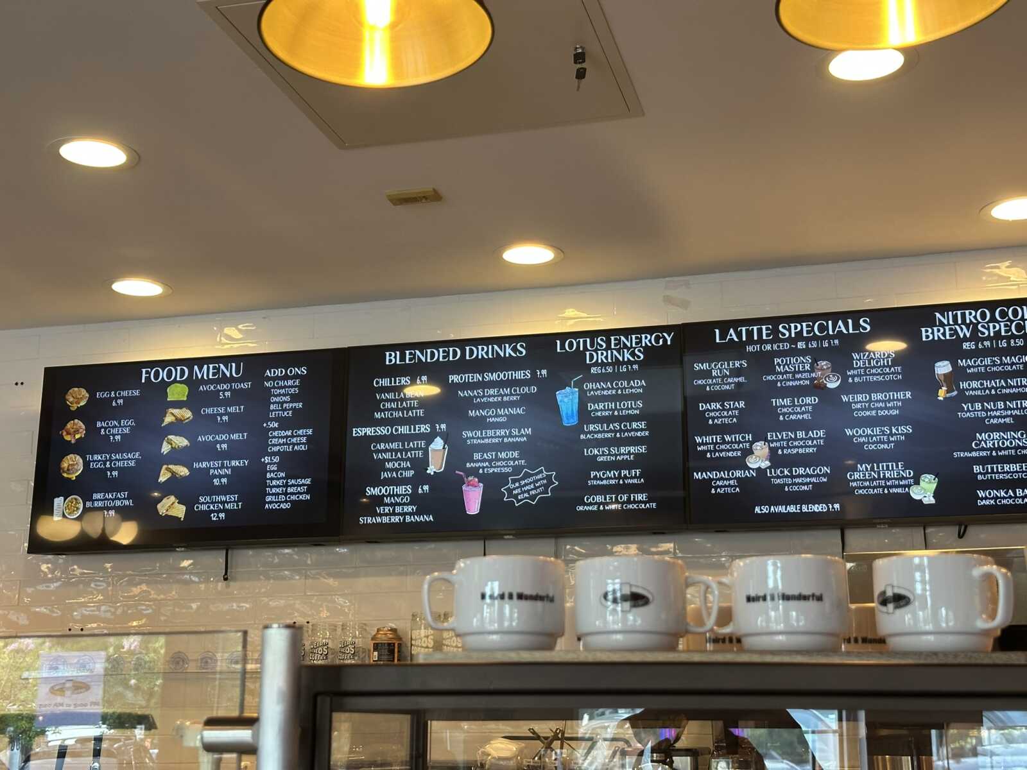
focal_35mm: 48
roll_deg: -0.3
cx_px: 514
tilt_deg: +13.5
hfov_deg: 39.7
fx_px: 1424
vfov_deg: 30.3
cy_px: 385
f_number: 1.78
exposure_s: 1/120
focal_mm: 6.86
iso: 125
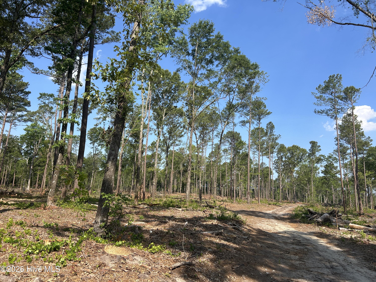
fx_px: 282
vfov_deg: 53.1
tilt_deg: +12.2
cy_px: 141
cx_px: 188
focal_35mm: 26
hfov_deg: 67.3
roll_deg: -3.5
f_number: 1.5
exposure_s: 1/2915
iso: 50
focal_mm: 5.7
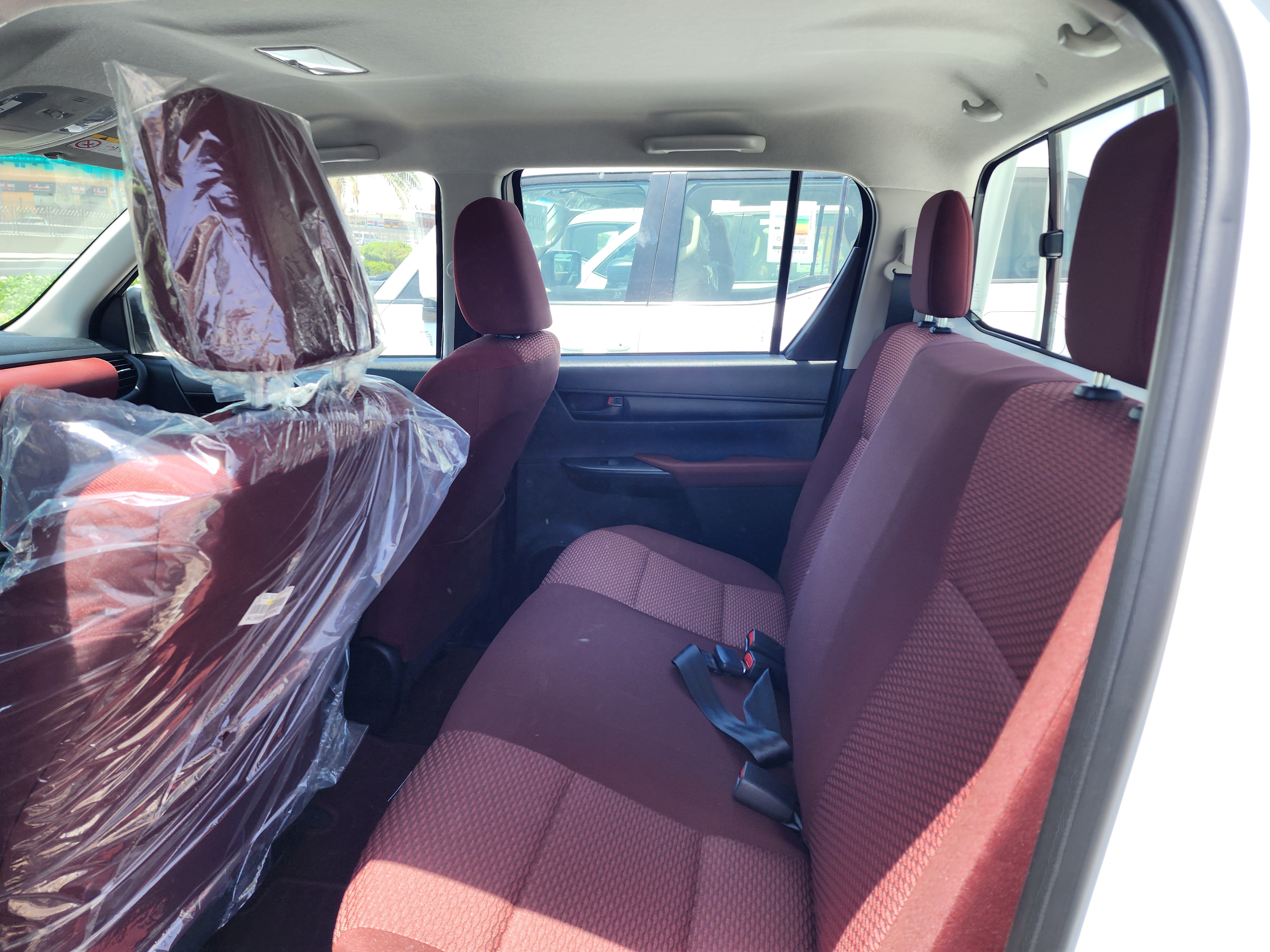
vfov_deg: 58.9
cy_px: 476
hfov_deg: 73.9
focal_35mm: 23
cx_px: 635
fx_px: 844
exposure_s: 1/186
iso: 12
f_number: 1.8
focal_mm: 6.4
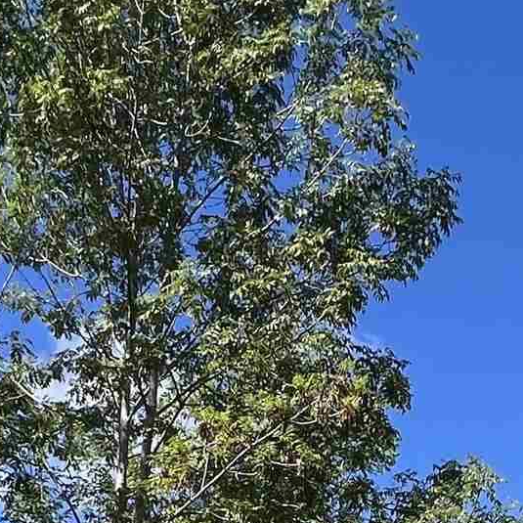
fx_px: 1128
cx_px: 347
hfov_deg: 26.0
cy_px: 968
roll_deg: +0.9
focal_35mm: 66
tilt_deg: +0.4
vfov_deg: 19.1
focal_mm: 1.57
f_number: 1.8
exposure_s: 1/943
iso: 32
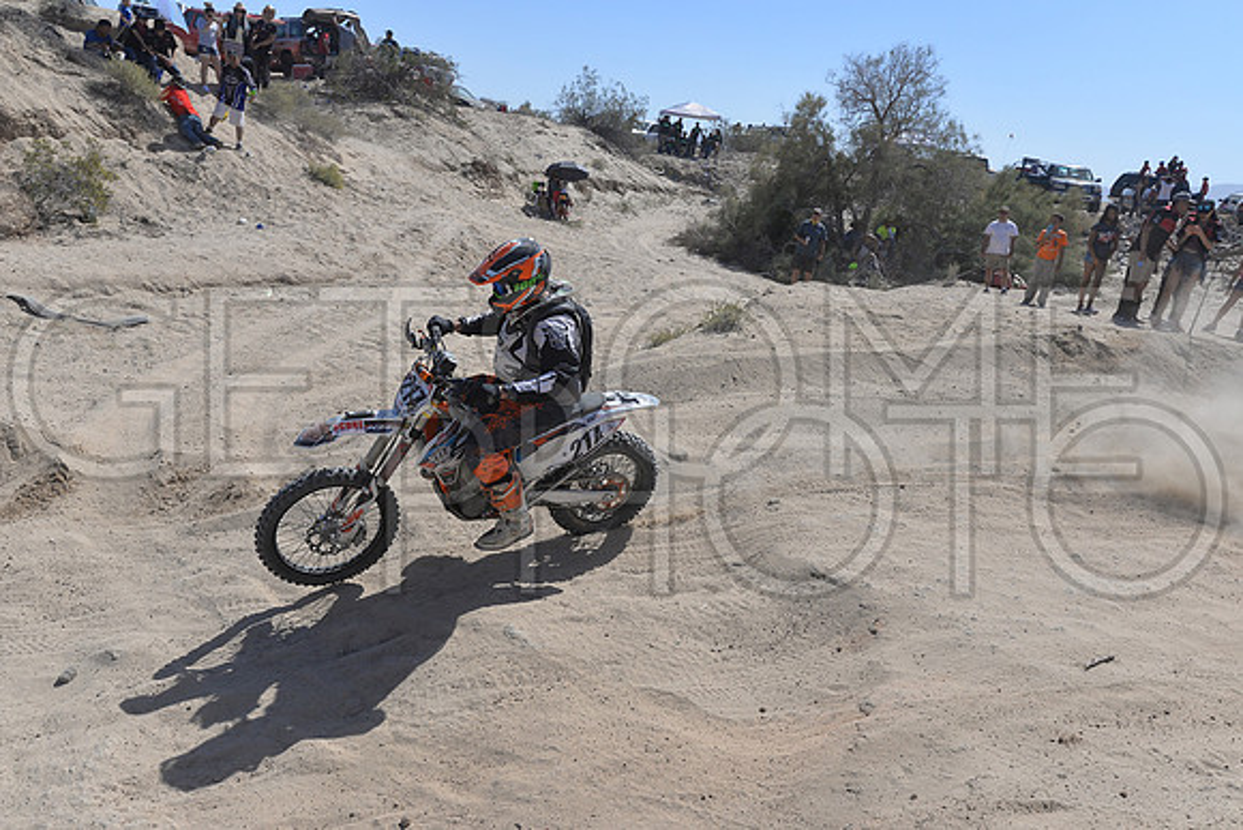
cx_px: 622
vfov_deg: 46.4
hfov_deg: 65.5
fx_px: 967
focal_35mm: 28
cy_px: 415
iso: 400
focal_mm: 28
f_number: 7.1
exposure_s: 1/2000
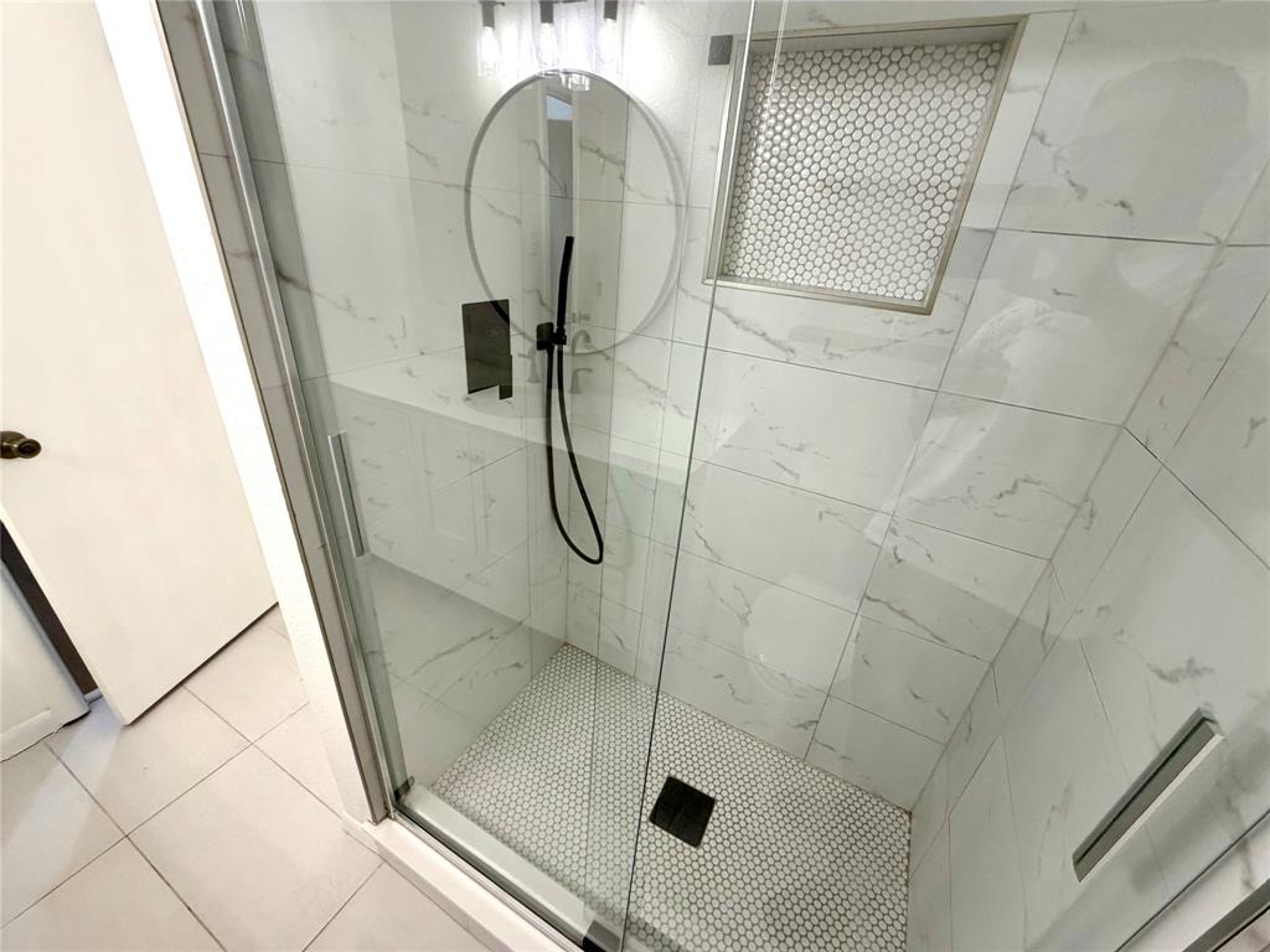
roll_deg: -5.0
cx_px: 635
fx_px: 514
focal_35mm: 14
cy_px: 476
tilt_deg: -27.3
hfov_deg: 102.1
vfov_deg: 85.7
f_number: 2.2
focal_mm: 2.22
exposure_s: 1/121
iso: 250
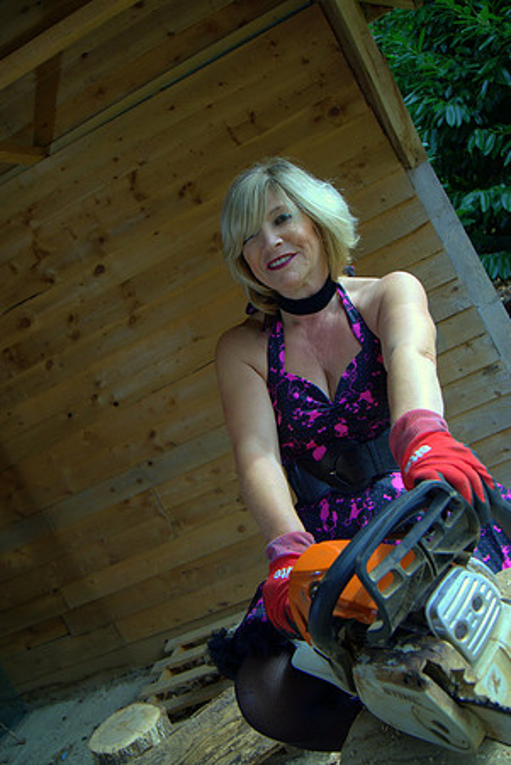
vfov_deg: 57.2
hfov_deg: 40.1
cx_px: 256
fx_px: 701
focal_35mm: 33
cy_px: 382
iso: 100
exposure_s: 1/200
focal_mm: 22
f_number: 4
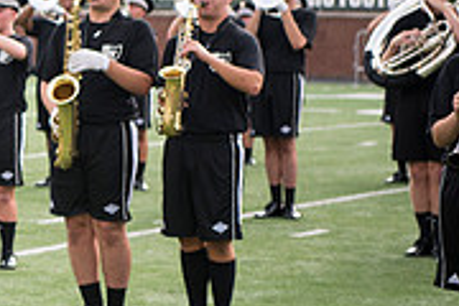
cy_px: 93
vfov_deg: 6.1
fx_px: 2881
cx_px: -209
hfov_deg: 8.9
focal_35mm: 226
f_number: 2.8
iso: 400
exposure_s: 1/2000
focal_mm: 70
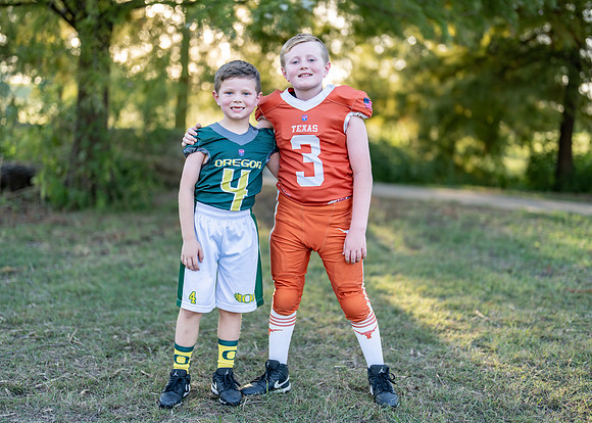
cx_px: 296
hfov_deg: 37.2
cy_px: 212
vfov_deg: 27.0
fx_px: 881
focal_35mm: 52
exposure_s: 1/640
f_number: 1.2
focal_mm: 50
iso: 100
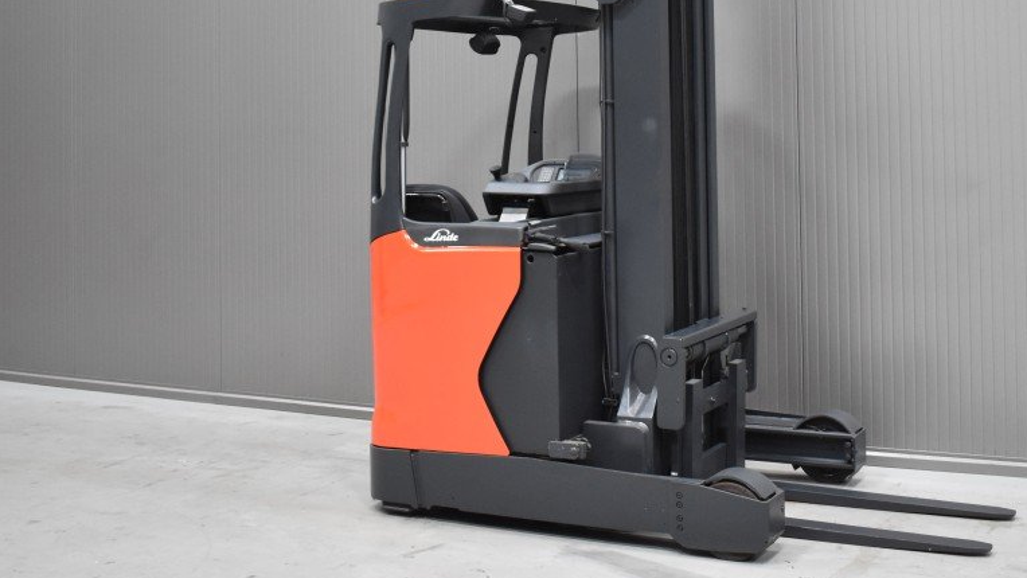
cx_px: 633
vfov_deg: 22.6
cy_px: 60
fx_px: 1411
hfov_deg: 39.8
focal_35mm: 52
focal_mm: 21
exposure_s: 1/60
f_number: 4.5
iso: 1600
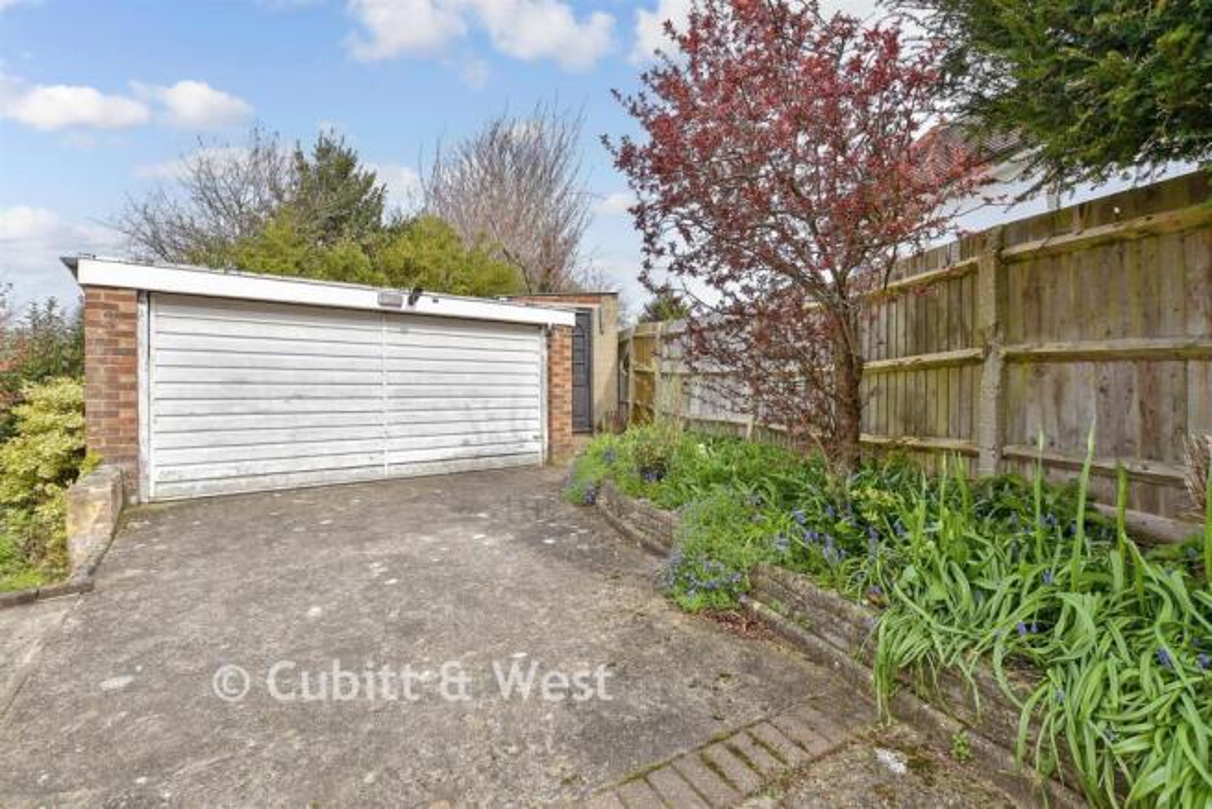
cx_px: 606
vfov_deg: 77.4
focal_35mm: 15
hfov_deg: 100.4
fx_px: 505
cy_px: 404
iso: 160
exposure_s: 1/200
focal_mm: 10
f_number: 8
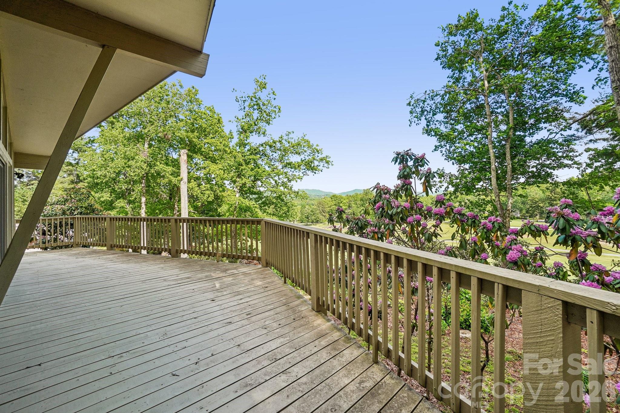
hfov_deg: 100.4
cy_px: 206
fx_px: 258
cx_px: 310
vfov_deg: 77.3
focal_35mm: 15
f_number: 8
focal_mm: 10
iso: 100
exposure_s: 1/160
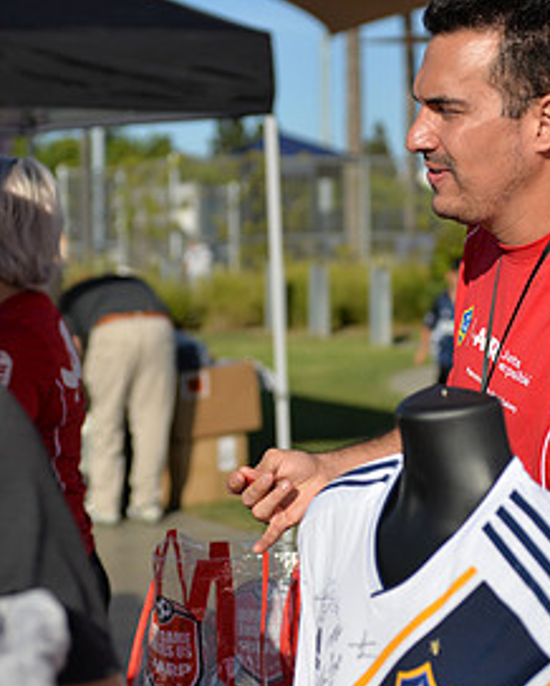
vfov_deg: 19.9
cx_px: 288
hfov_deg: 16.0
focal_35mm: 96
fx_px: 1951
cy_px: 380
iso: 100
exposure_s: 1/3200
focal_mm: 48
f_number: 2.8
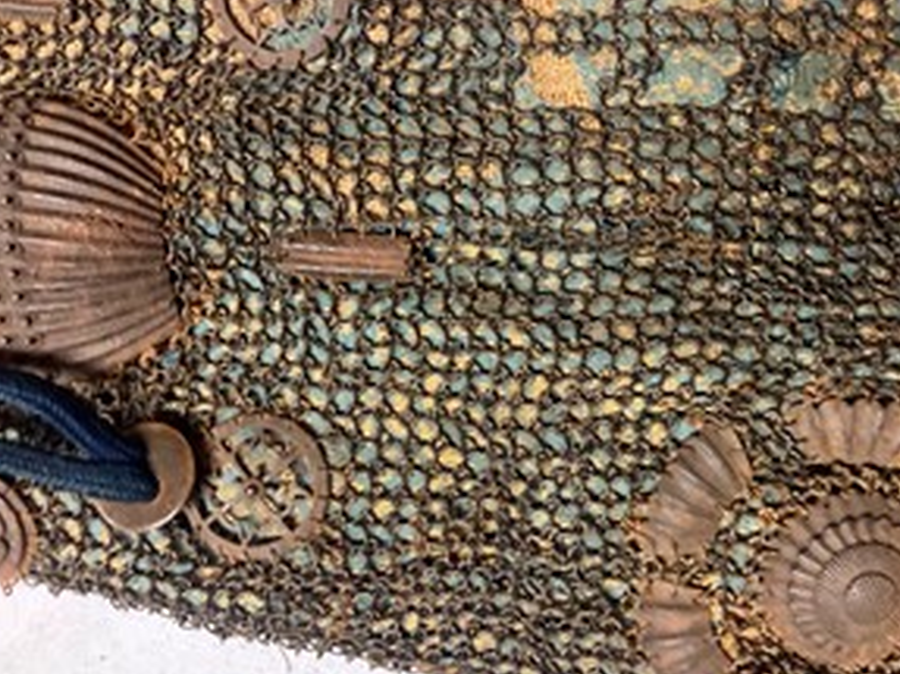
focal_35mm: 39
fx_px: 1014
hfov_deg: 47.3
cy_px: 295
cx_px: 577
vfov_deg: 36.7
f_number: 1.8
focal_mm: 3.99
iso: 320
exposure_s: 1/33
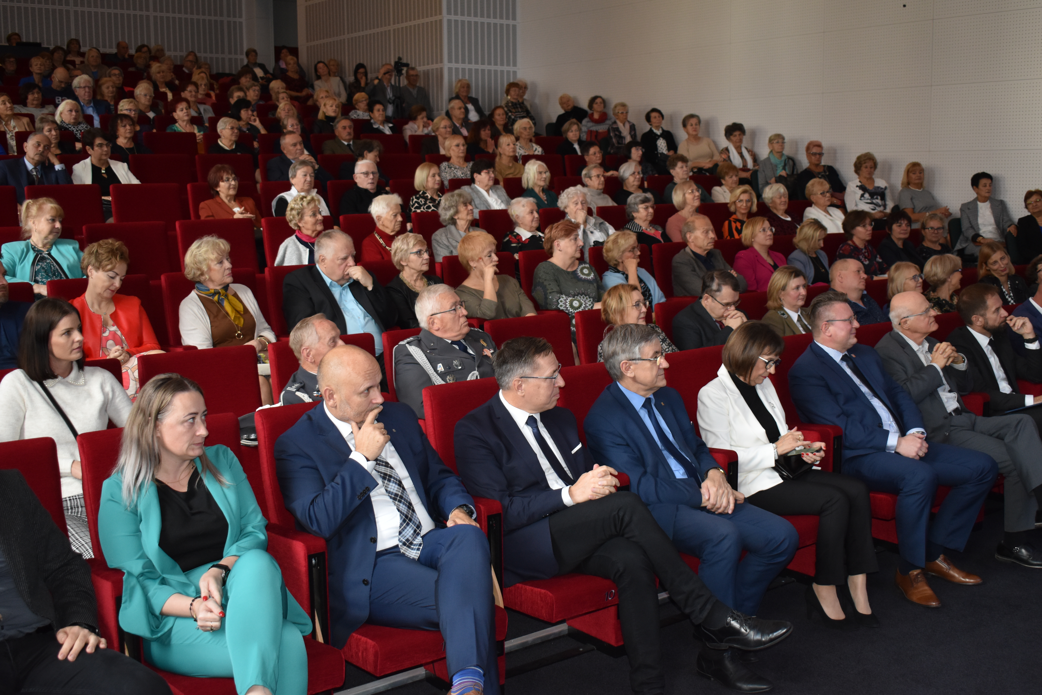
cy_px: 348
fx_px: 1172
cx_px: 521
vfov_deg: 33.0
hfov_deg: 47.9
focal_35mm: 40
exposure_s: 1/60
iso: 1000
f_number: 4
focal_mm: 27
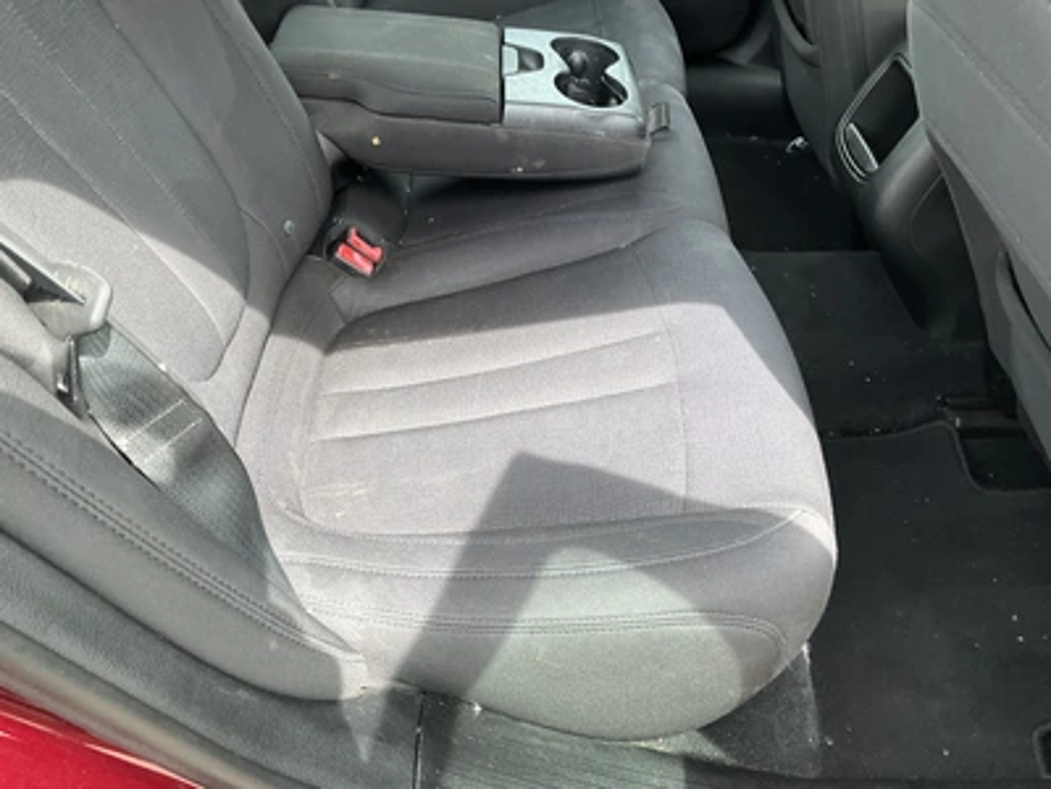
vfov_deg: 48.2
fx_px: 880
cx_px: 526
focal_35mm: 29
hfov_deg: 61.7
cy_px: 394
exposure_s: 1/137
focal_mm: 3
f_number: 1.8
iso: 32
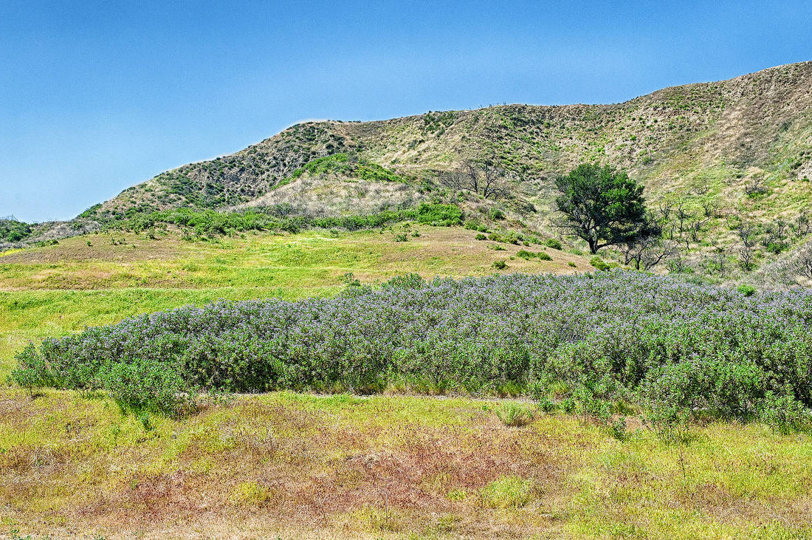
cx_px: 406
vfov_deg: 29.8
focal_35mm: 45
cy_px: 270
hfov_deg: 43.6
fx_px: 1014
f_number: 11
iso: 1600
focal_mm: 45
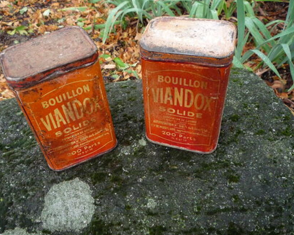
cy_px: 114
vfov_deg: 41.2
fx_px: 313
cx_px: 137
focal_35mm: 36
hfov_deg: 50.2
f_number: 3.3
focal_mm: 5.2
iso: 320
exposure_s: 1/30
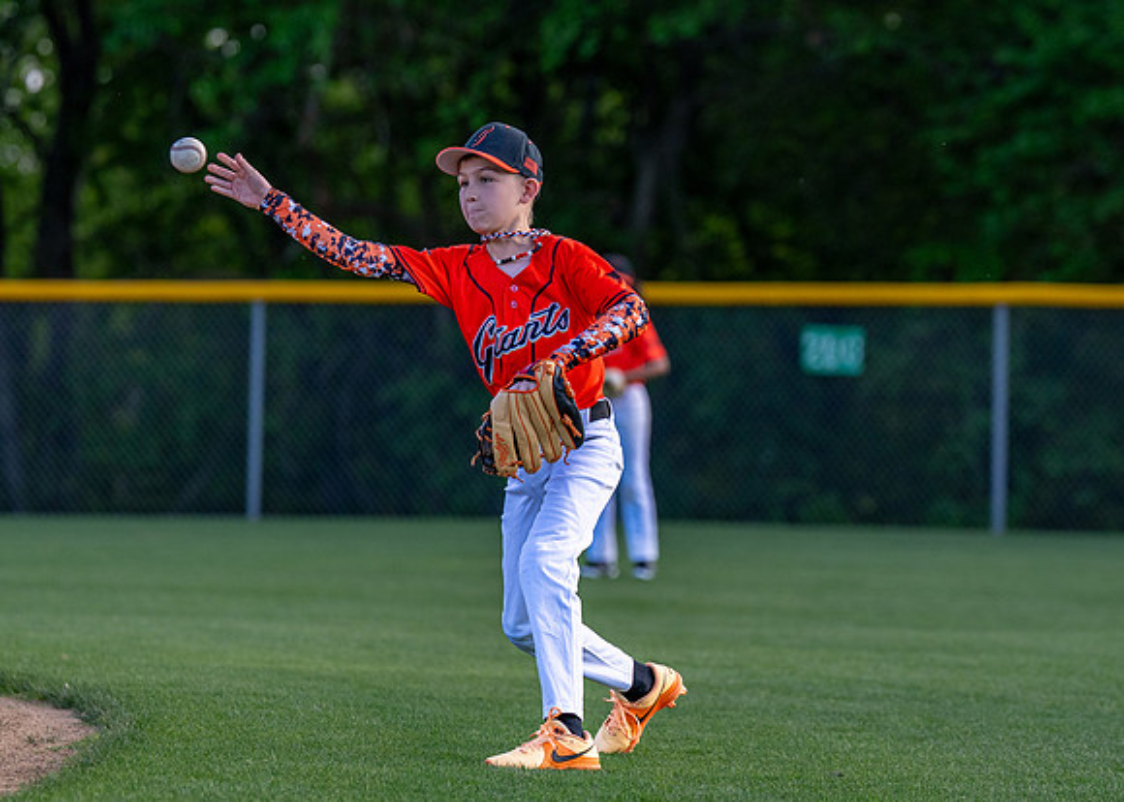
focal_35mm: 243
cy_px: 374
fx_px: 7770
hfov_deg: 8.3
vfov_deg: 5.9
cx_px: 648
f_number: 2.8
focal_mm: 127
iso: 250
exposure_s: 1/1600
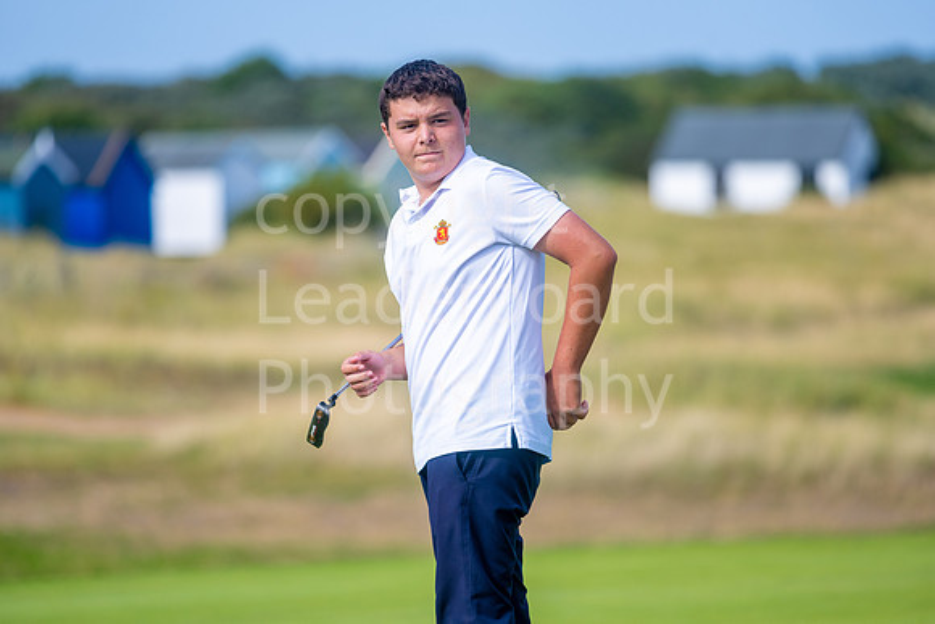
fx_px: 7793
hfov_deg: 6.9
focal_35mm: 300
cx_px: 468
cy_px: 312
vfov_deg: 4.6
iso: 160
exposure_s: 1/1000
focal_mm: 300
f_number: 5
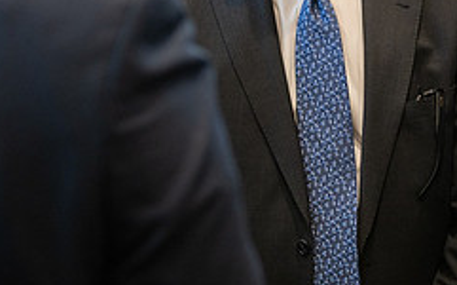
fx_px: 2140
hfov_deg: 12.1
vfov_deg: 7.6
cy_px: 52
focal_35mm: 172
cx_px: 372
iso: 1250
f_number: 2.8
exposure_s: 1/320
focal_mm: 70
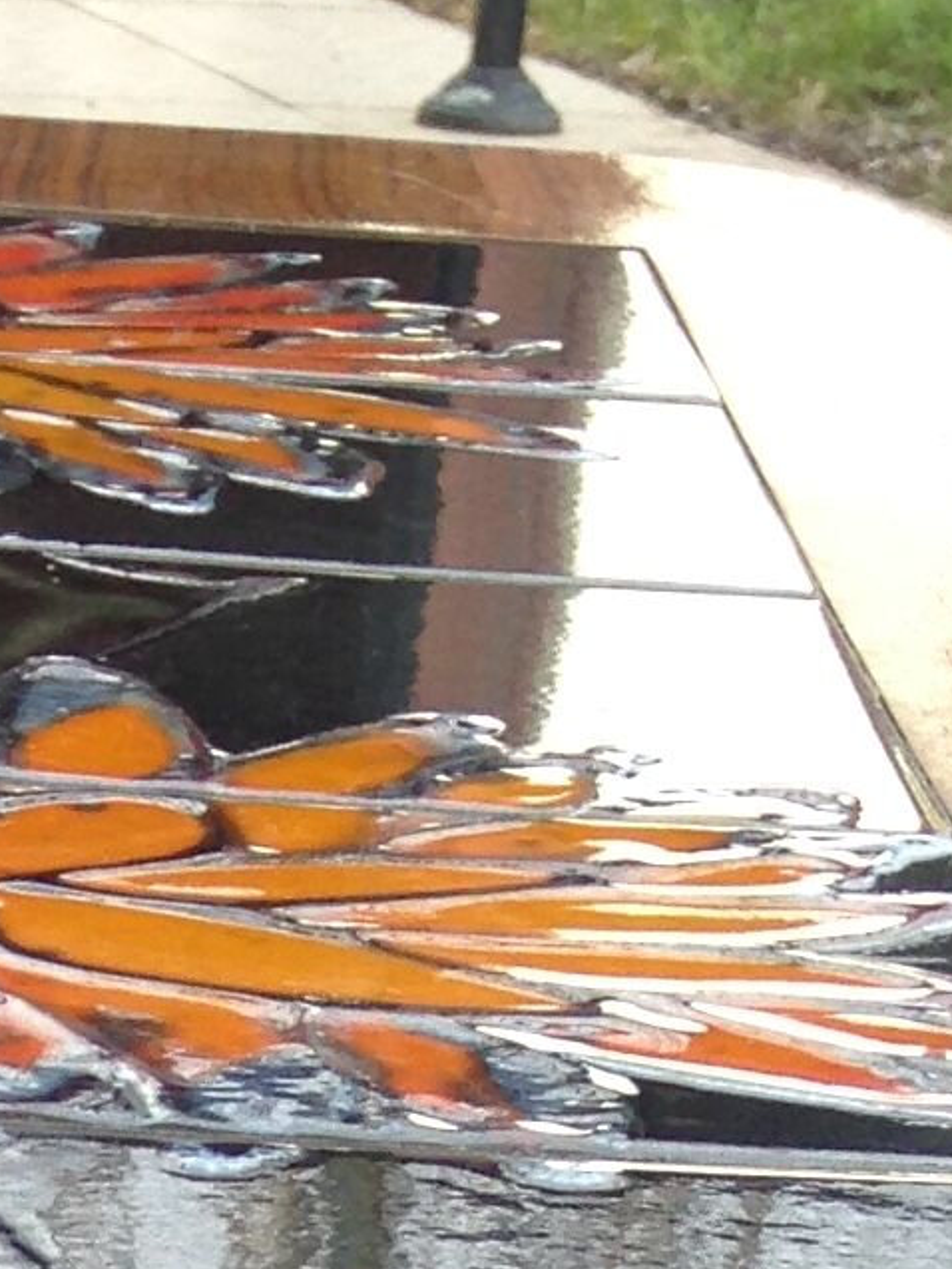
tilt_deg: -33.6
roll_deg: -1.4
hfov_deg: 8.6
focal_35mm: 169
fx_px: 6195
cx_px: -408
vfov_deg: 10.1
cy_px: 3140
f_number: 2.4
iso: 50
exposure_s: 1/433
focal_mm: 4.12
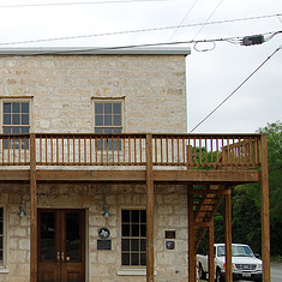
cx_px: -61
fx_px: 581
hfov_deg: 24.6
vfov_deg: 27.2
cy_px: 172
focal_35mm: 63
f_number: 8
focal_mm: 20
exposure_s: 1/320
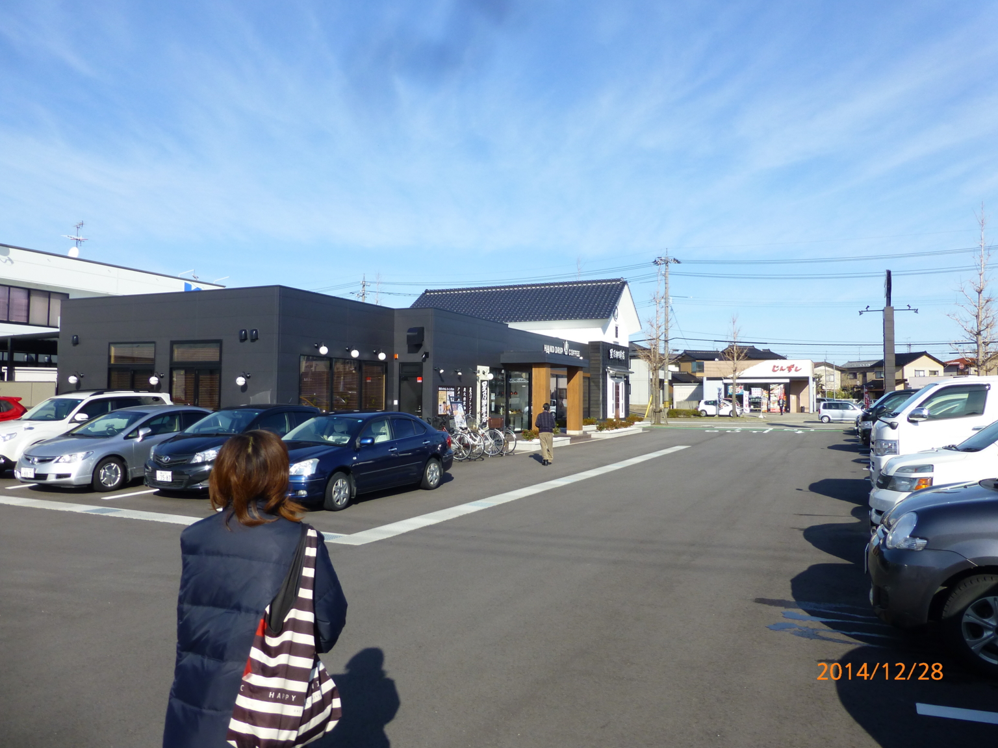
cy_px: 360
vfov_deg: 54.9
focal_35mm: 25
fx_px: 721
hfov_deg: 69.4
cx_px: 490
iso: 100
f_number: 4
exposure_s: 1/800
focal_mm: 4.3
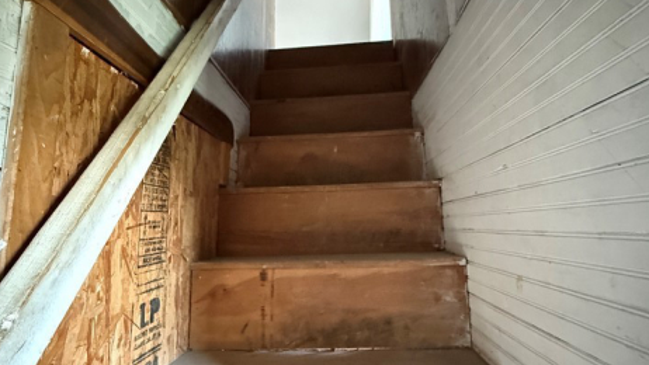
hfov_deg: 81.2
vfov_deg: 51.4
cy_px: 164
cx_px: 323
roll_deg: +0.9
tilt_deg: +10.0
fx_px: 379
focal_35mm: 22
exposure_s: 1/34
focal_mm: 2.22
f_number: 2.2
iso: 1600
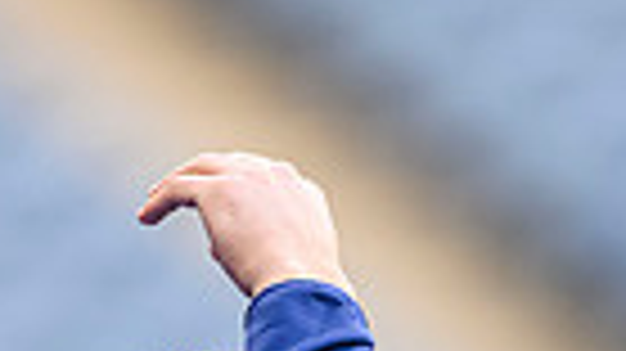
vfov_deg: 0.6
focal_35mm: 2156
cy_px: 859
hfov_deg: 1.0
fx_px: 35767
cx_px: 219
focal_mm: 400
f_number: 3.2
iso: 1250
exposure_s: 1/1250
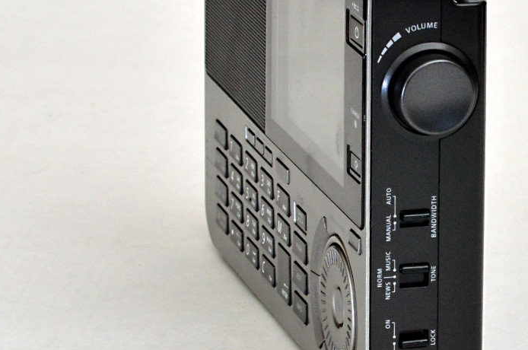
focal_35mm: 166
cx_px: 370
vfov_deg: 8.2
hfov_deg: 12.4
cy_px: 127
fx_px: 2430
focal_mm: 60
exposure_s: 1/200
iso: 800
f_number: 9
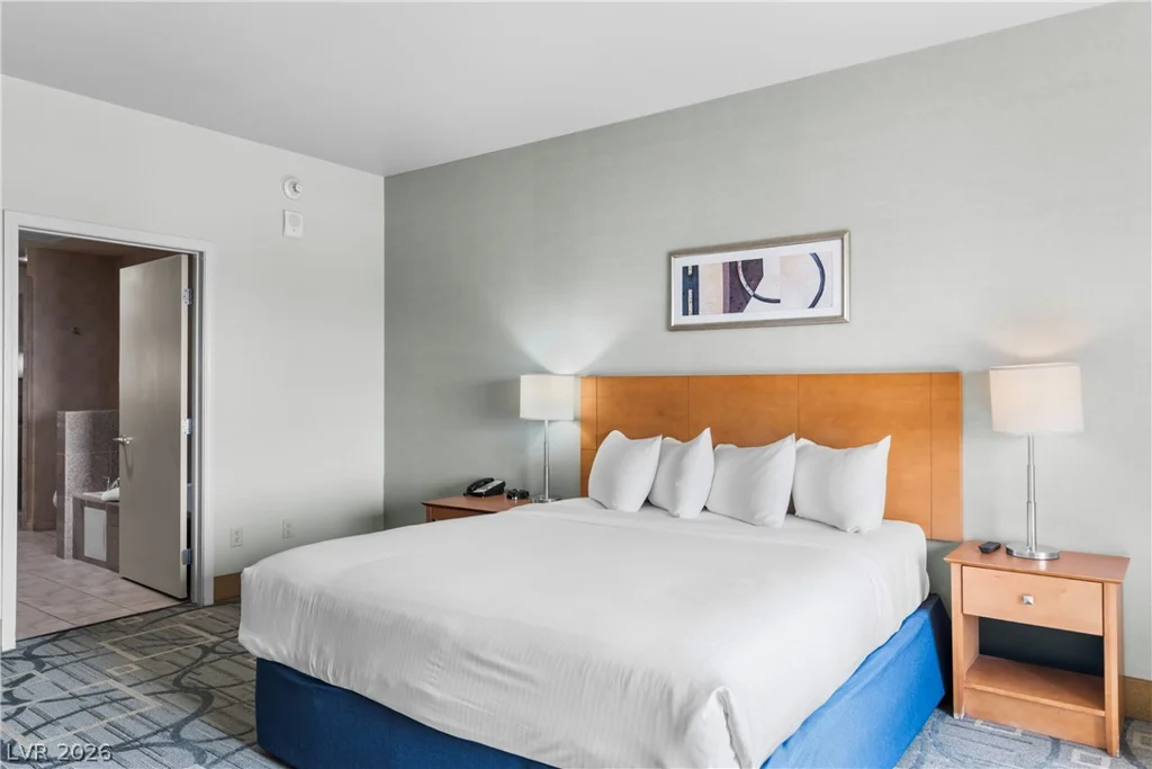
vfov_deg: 53.1
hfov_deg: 73.7
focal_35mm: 24
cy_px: 384
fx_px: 768
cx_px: 576
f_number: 8
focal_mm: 24
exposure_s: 1/25
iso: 400
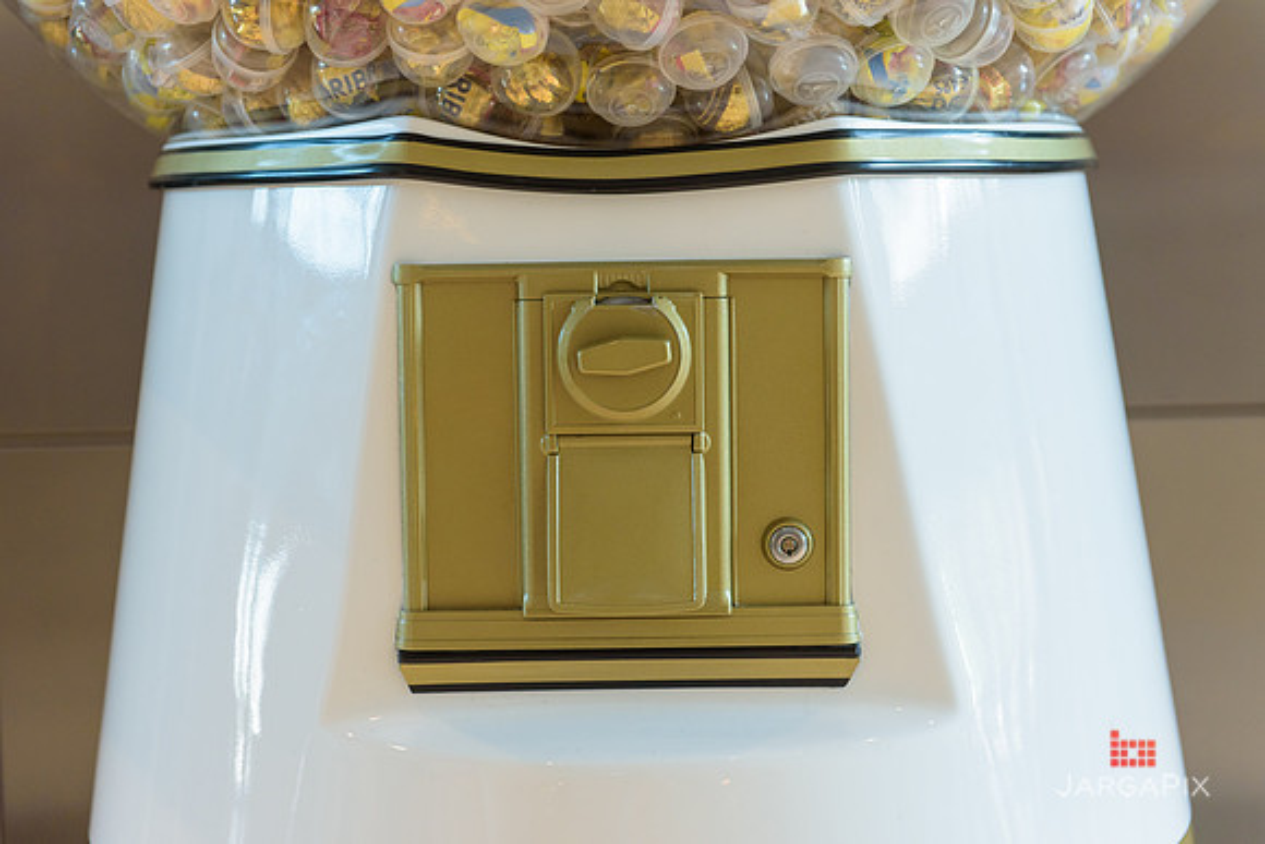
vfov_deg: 20.6
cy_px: 422
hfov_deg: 30.5
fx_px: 2320
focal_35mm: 66
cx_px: 632
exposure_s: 1/125
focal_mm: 66
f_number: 3.2
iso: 1600
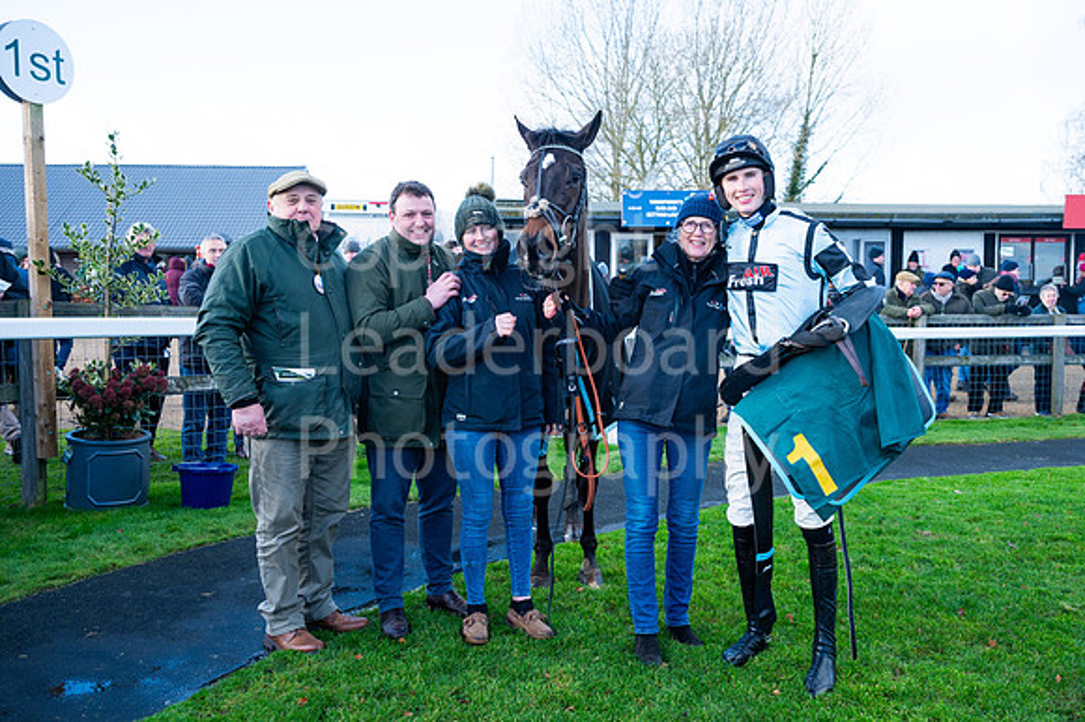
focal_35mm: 33
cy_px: 346
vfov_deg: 40.3
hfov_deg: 57.6
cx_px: 587
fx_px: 984
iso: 500
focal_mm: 30
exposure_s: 1/800
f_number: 4
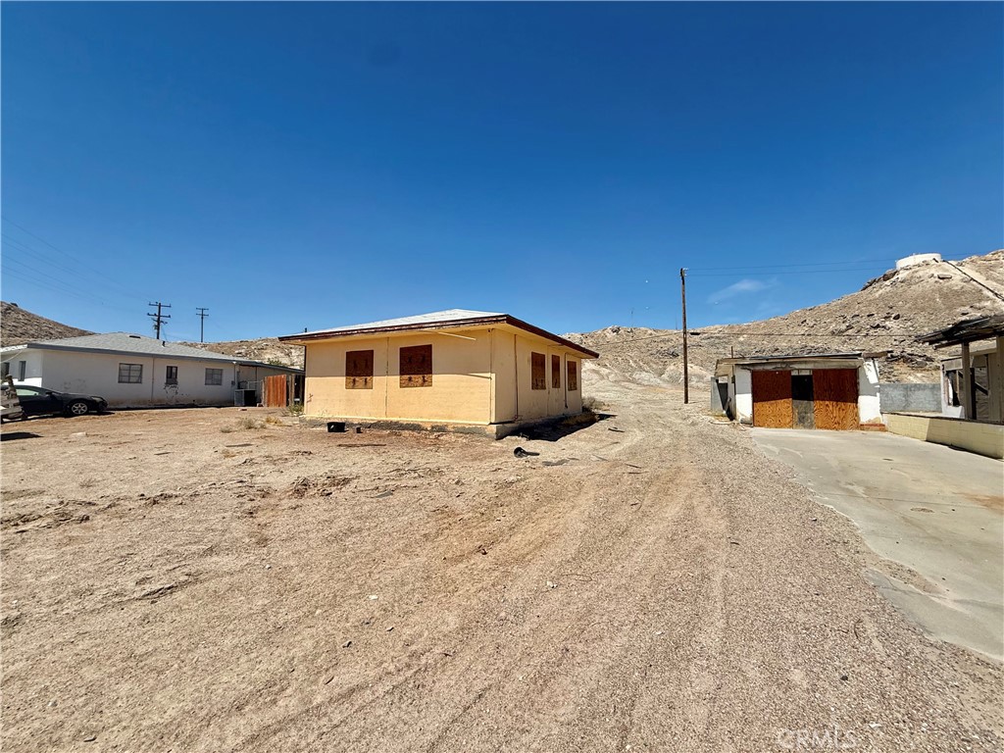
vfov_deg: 85.7
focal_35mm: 14
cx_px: 502
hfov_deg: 102.1
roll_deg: -0.9
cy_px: 376
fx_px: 406
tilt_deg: +4.4
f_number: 2.2
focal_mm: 2.22
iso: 50
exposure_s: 1/4149
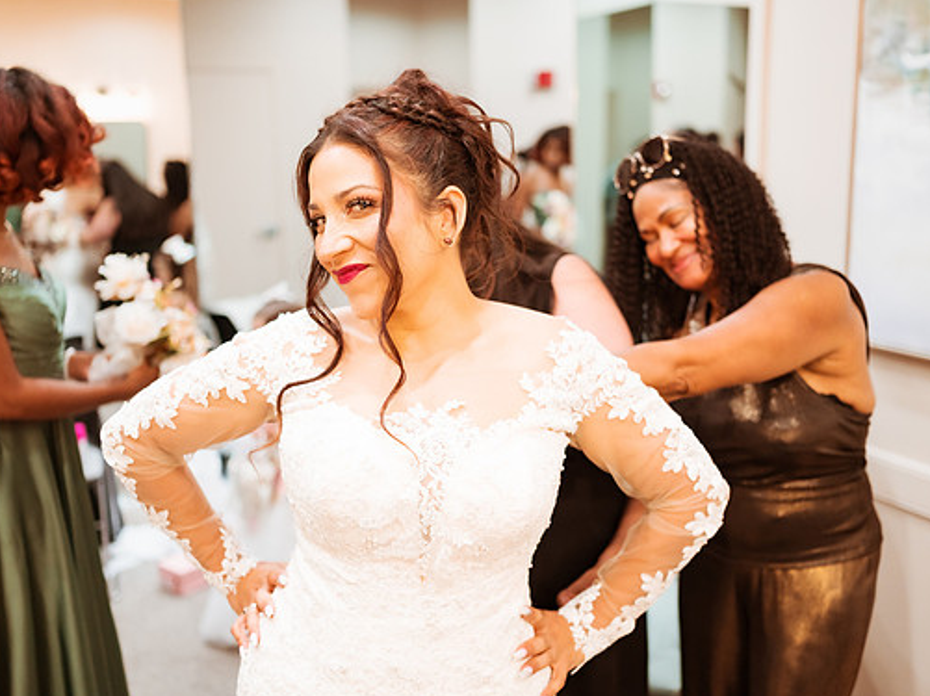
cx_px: 483
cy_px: 354
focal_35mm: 39
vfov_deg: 36.8
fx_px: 1047
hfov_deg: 47.9
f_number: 1.8
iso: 1250
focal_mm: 35
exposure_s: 1/400
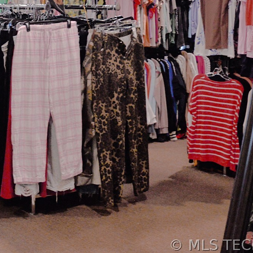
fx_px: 571
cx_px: 18
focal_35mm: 69
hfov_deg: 24.2
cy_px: 3
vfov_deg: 24.0
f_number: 3.5
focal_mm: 18
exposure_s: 1/30
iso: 800
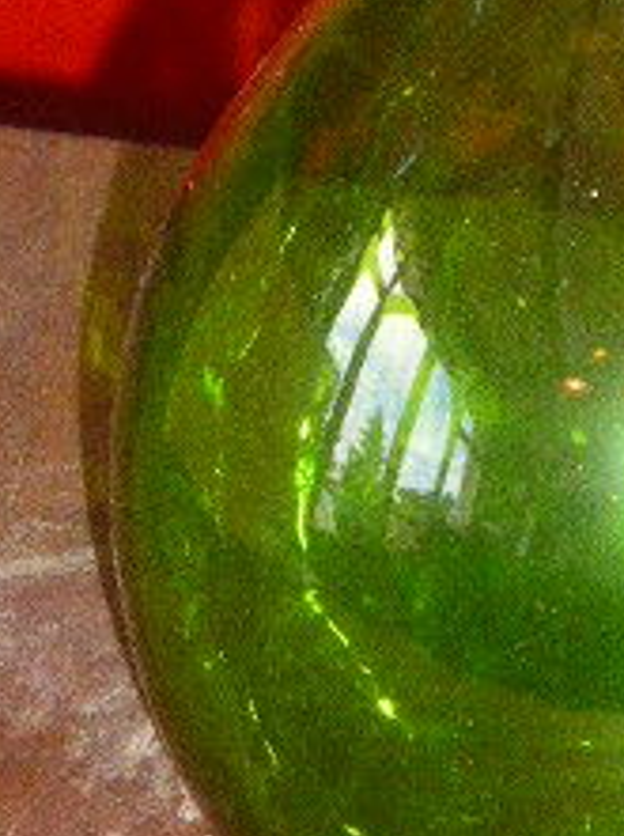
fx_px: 7135
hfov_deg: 5.0
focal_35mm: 296
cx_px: 654
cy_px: -53
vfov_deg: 6.7
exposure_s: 1/60
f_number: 5.3
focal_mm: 18.2
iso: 800
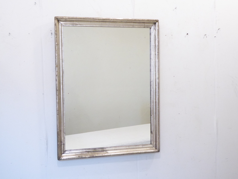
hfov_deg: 44.8
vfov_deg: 34.3
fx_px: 289
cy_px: 90
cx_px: 119
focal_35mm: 42
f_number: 3.8
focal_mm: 7.2
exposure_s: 1/40
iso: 800
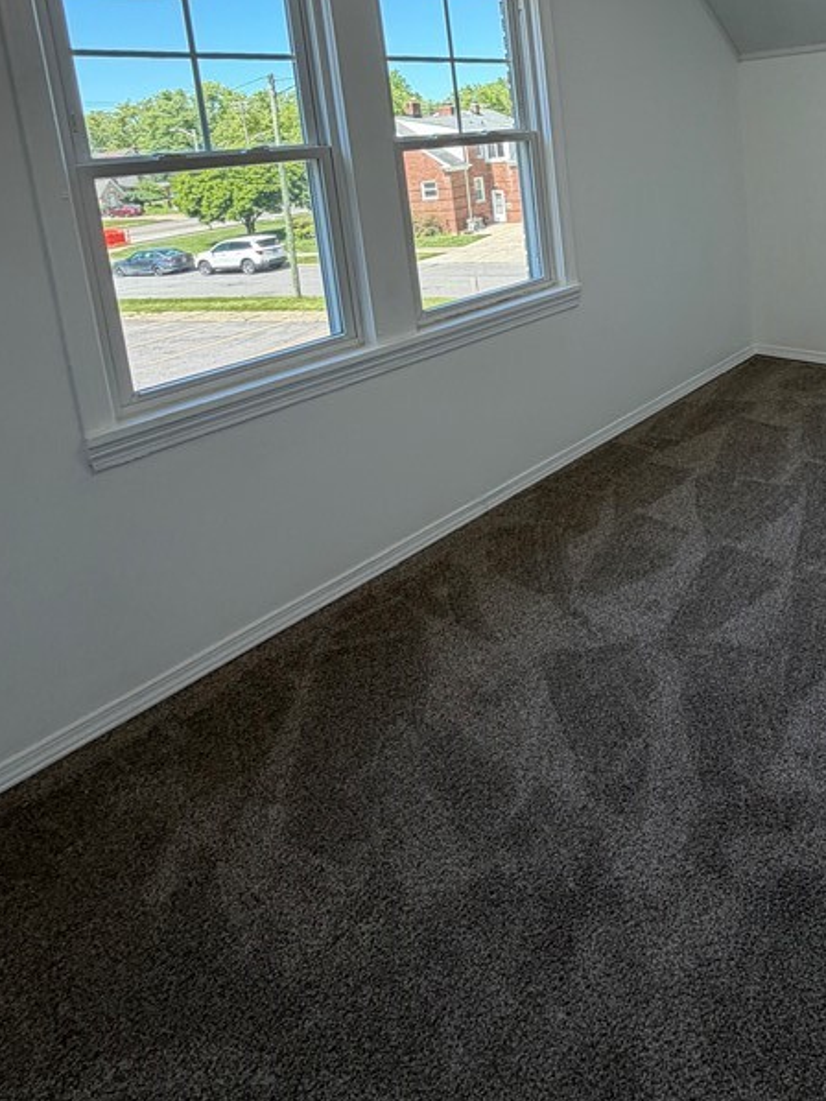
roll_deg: +4.6
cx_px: 629
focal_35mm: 24
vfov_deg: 66.1
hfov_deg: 54.0
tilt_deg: -8.3
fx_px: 763
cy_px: 247
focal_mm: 2.22
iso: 64
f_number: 2.2
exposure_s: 1/121
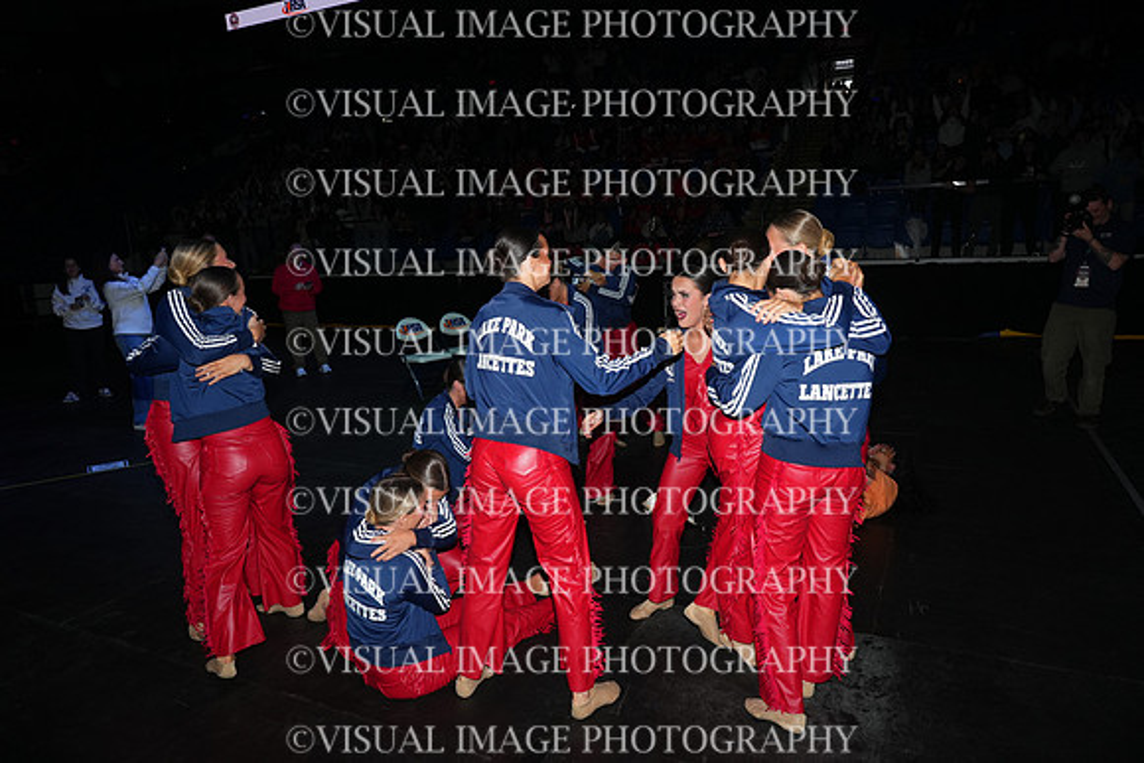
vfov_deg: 53.2
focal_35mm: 24
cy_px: 382
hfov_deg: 73.7
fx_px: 763
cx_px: 572
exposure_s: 1/250
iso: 1250
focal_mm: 24
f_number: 9
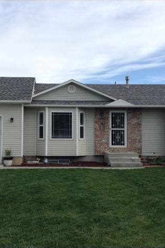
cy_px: 124
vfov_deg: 42.8
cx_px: 67
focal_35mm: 46
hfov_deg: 29.1
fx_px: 317
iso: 25
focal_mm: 3.3
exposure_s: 1/816
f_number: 2.4
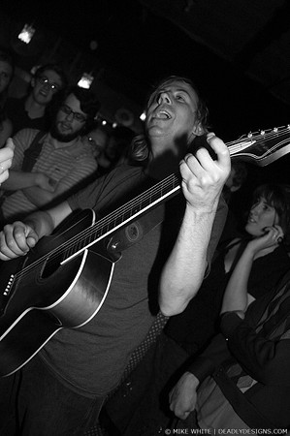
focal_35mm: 30
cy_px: 218
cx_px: 145
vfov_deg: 62.0
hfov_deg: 43.5
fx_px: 363
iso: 800
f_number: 3.2
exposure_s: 1/13
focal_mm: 20
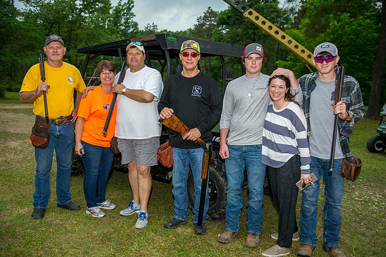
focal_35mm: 35
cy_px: 128
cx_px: 193
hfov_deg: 54.5
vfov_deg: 37.8
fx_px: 375
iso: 640
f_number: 3.5
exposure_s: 1/100
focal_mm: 35
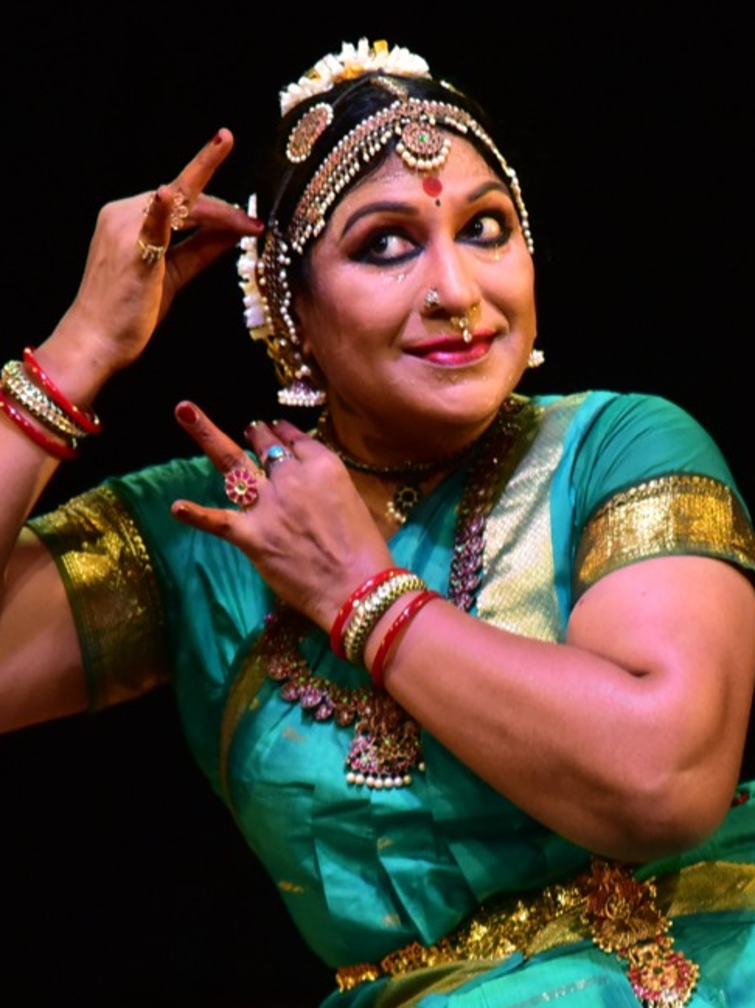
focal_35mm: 498
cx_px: 524
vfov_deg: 4.0
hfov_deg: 3.0
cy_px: 744
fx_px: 14497
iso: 4000
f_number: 6.3
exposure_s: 1/320
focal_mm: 210
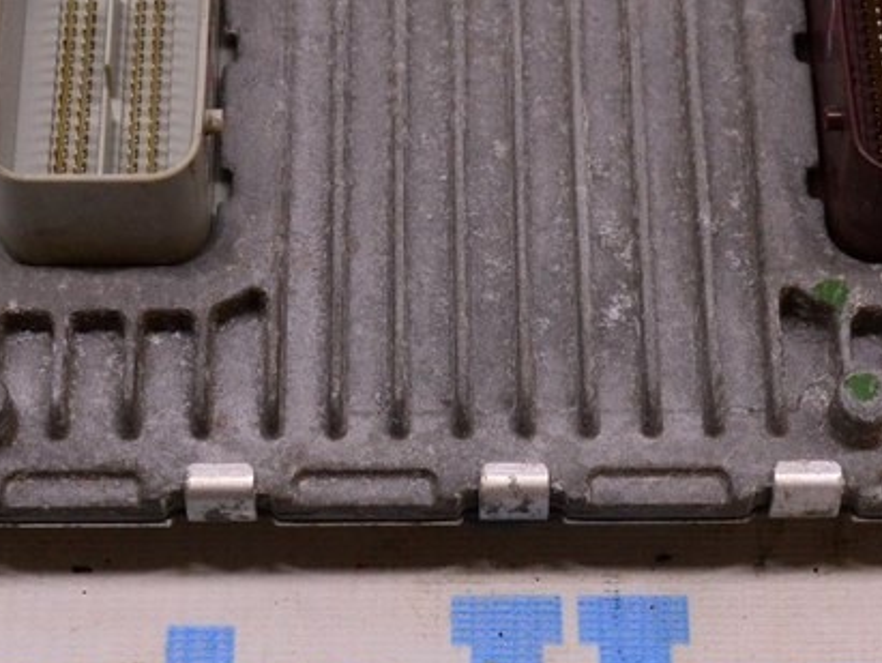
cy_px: 246
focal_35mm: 111
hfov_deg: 17.7
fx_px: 2836
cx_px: 481
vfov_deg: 13.3
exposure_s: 1/125
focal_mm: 31
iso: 1600
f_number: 8
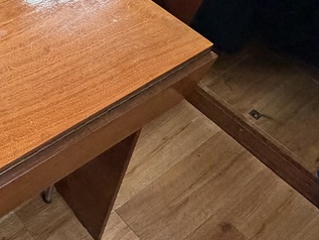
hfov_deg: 28.0
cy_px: -57
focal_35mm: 53
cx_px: -123
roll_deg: -4.3
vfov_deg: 24.6
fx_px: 489
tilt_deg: -36.1
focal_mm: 2.22
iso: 320
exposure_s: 1/94
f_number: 2.2
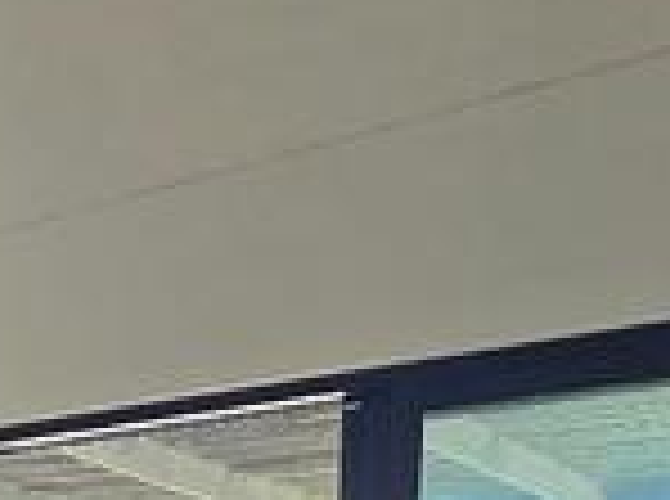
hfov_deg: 25.3
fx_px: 1352
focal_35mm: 70
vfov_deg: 16.6
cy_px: 959
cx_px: -112
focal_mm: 2.2
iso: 50
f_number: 2.2
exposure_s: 1/143
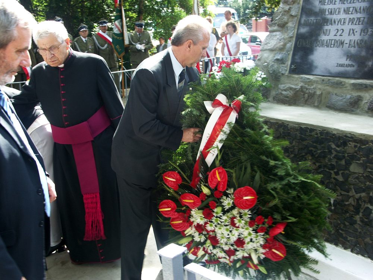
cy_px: 140
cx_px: 186
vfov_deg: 37.7
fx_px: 409
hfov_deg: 49.0
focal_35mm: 38
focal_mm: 9.85
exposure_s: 1/60
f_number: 3.2
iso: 64
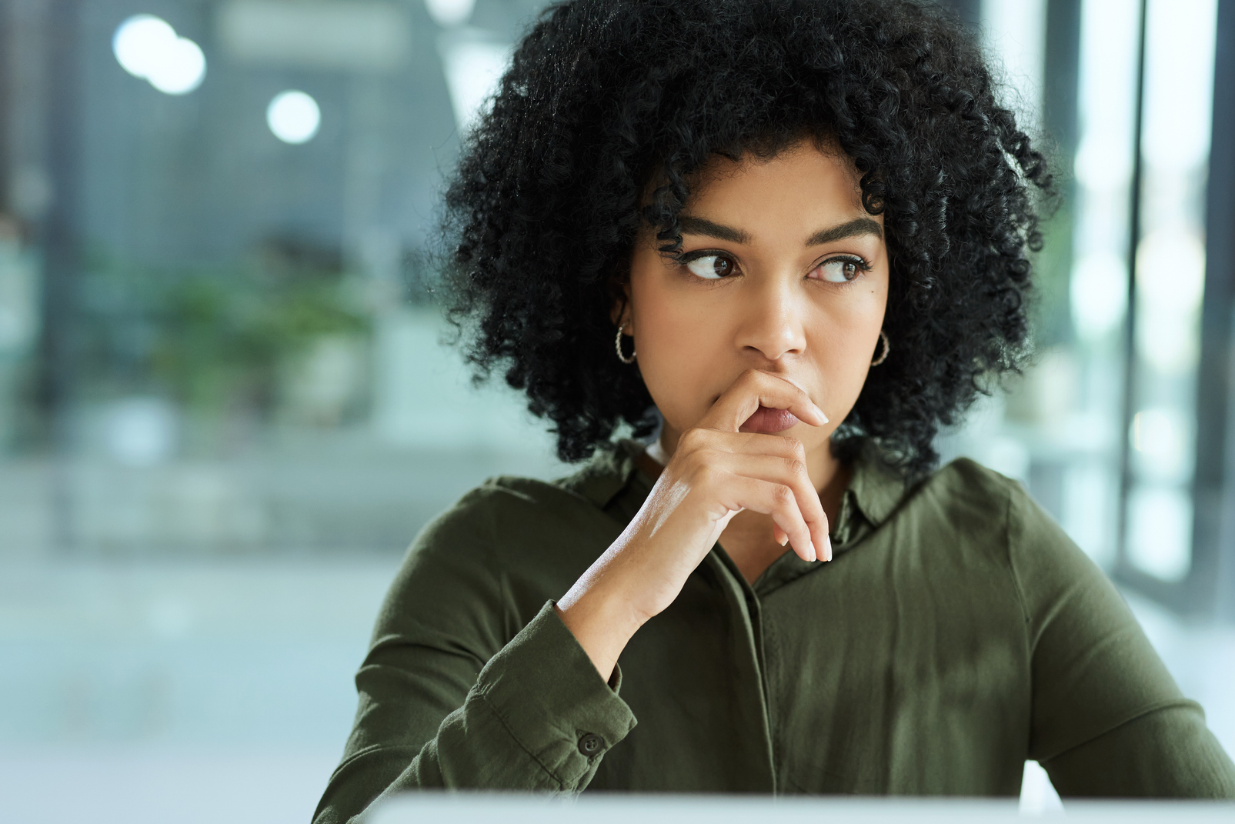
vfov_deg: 20.6
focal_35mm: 66
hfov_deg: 30.4
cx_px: 778
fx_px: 2265
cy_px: 428
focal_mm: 50
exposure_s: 1/200
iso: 400
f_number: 2.2
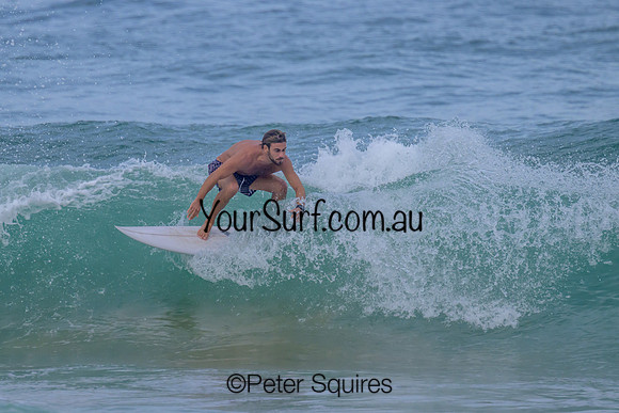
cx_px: 251
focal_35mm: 1077
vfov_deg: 1.3
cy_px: 159
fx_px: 18516
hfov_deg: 1.9
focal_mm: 800
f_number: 11
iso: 1000
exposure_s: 1/2000
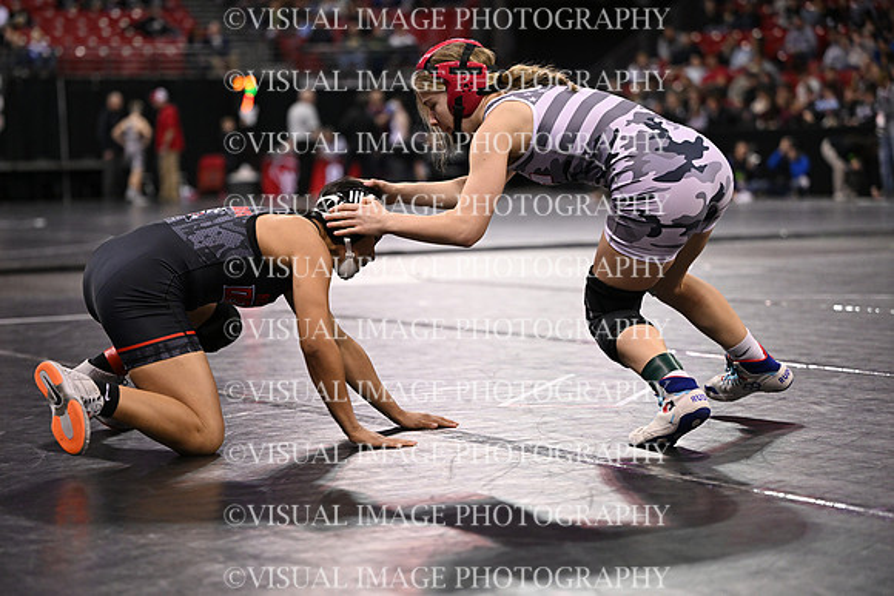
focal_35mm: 95
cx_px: 447
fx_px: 2360
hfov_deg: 21.5
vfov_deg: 14.4
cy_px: 298
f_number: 2.8
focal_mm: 95
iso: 3200
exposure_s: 1/1000
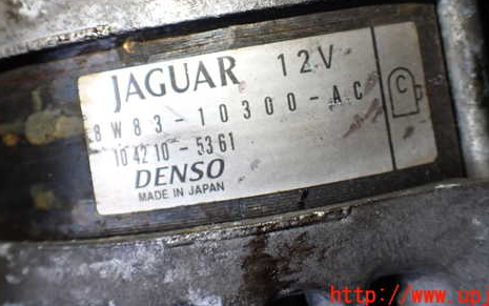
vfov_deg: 30.7
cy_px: 73
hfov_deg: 48.2
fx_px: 547
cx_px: 252
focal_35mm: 41
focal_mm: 5.4
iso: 250
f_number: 2.3
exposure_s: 1/125
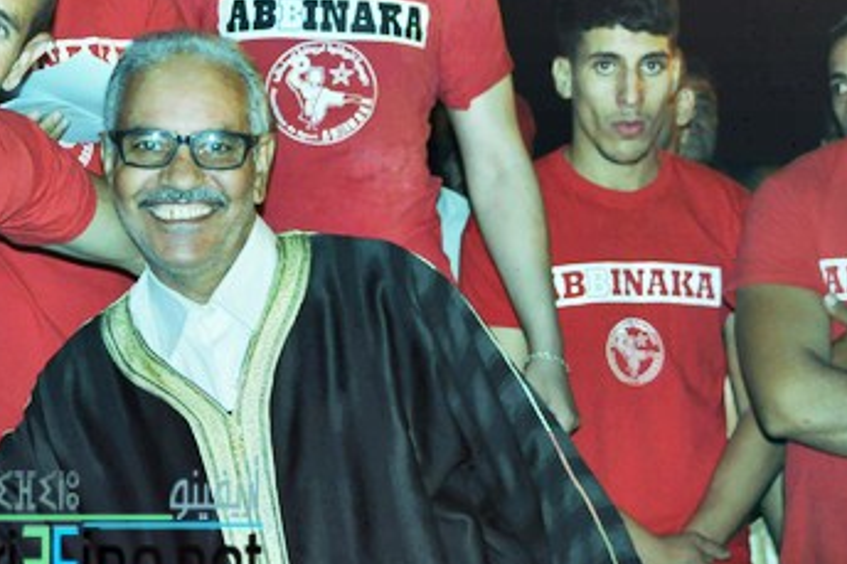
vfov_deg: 12.9
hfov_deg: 19.0
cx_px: 106
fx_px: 2493
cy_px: 142
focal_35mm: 106
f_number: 4.8
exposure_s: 1/60
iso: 800
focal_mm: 38
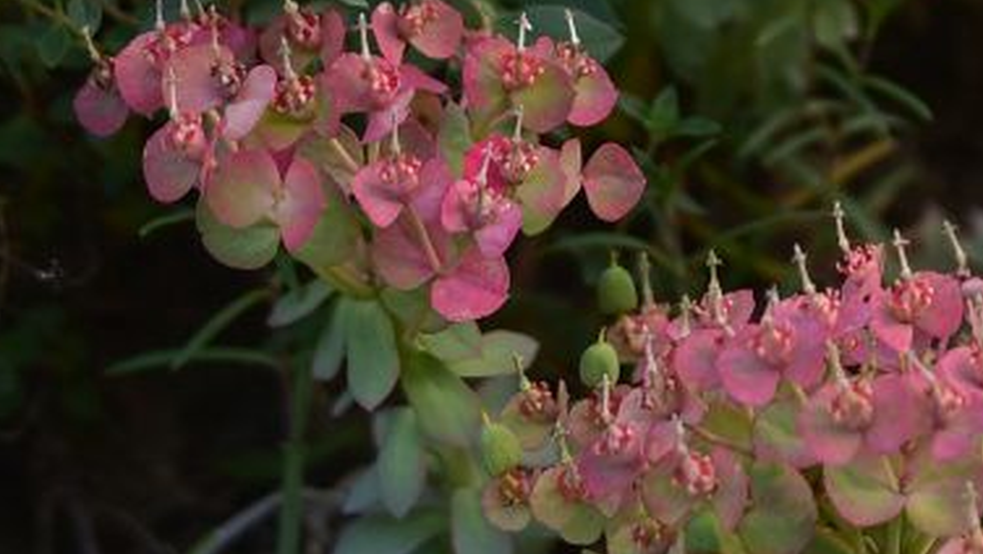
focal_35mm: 181
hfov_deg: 11.7
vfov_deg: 6.7
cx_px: 1093
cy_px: -148
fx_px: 4720
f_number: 3.5
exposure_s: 1/200
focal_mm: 50
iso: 200
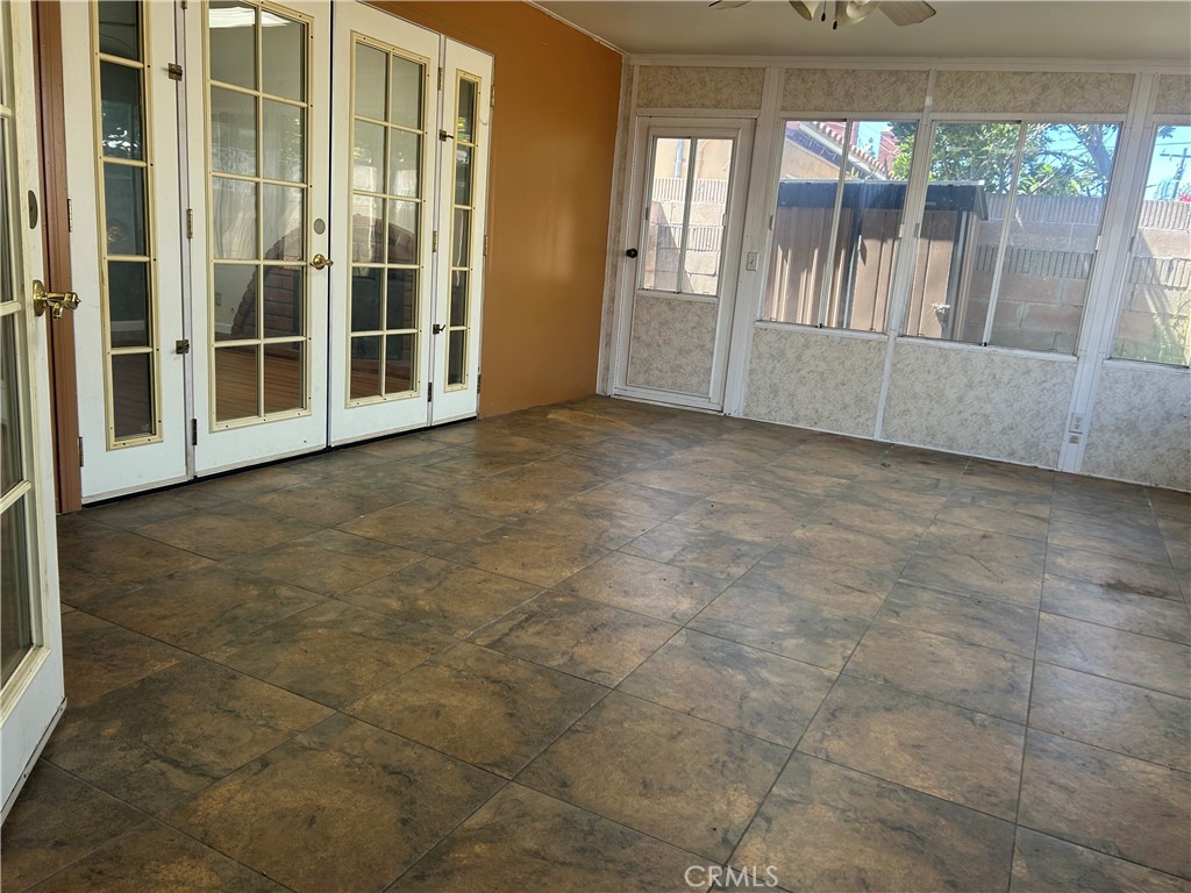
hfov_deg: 67.3
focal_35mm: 26
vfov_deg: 53.1
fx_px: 895
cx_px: 596
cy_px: 446
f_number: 1.5
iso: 32
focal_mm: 5.7
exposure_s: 1/142
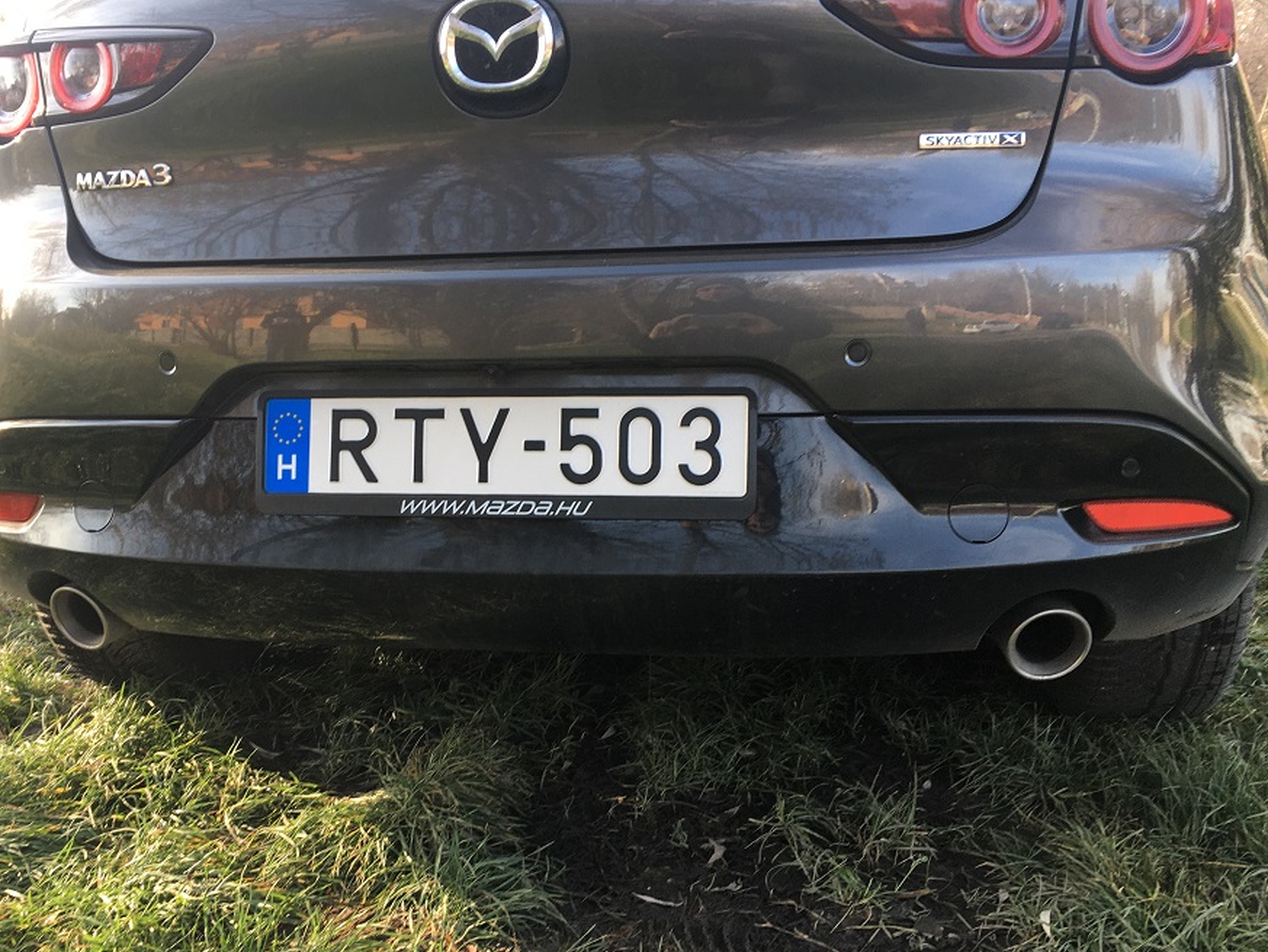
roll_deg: +2.2
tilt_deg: -15.2
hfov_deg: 53.8
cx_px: 556
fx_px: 1246
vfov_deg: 41.7
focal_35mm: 34
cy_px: 532
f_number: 2.2
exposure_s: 1/100
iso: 25
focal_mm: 4.15
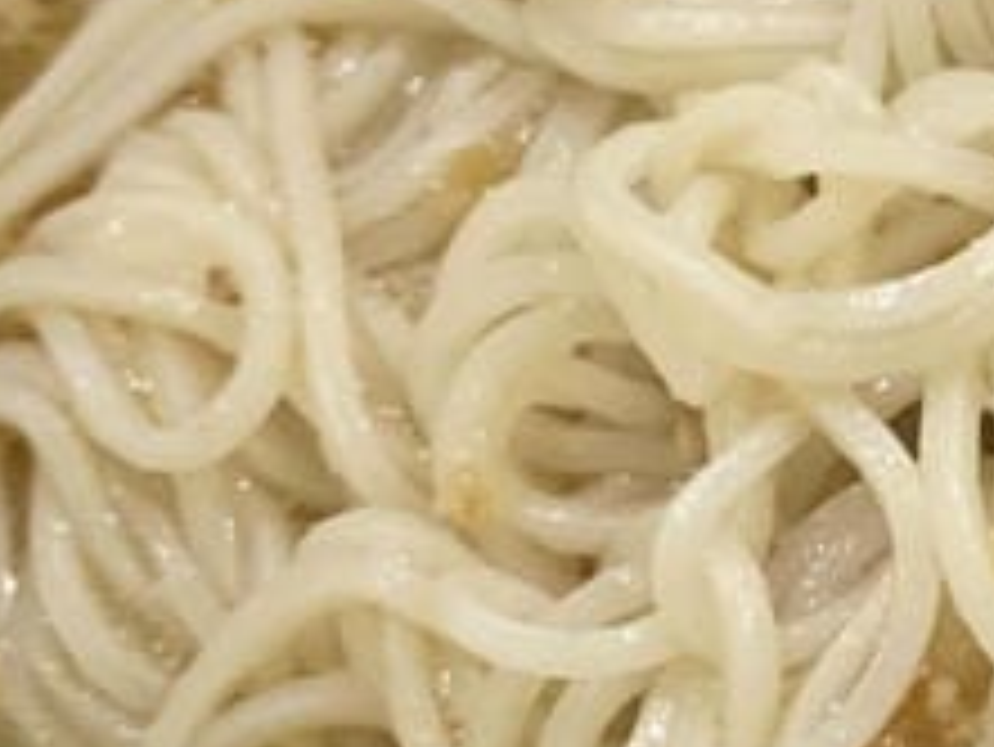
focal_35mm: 141
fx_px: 4051
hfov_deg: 12.7
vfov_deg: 10.5
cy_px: 230
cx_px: 1781
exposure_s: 1/60
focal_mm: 4.25
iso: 320
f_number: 1.8
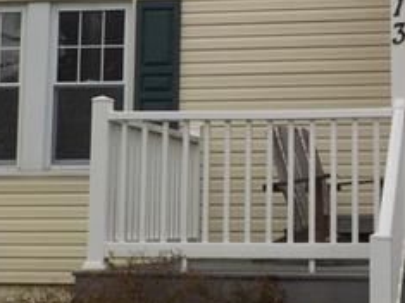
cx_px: 310
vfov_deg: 14.3
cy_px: 15
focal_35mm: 102
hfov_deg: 19.1
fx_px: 1193
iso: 125
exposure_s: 1/800
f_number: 3.3
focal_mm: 4.1
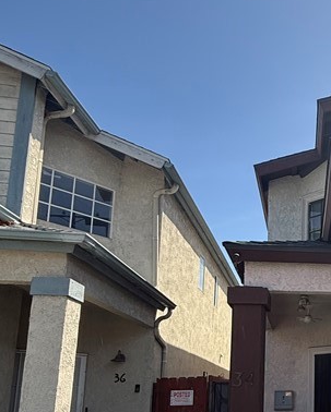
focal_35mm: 37
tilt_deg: +8.5
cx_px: 401
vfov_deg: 46.4
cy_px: 332
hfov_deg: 32.8
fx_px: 453
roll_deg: +0.9
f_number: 2.2
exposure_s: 1/1167
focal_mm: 2.22
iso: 50
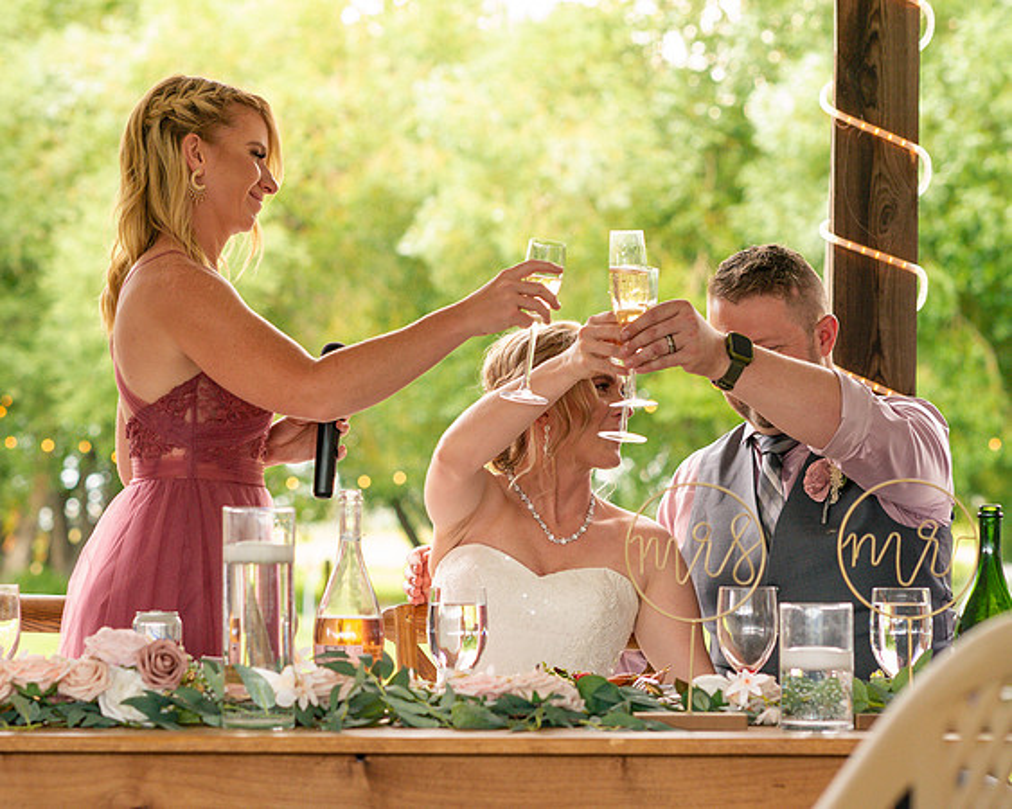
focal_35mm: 127
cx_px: 421
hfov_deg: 15.2
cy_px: 368
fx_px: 3799
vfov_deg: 12.2
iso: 1600
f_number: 4
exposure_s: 1/160
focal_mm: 85
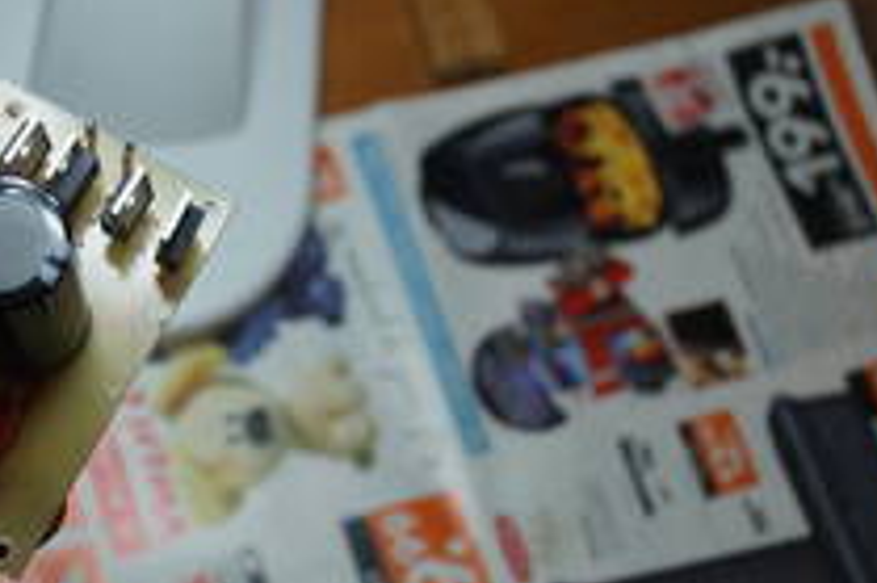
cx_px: 294
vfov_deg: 19.7
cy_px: 302
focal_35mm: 69
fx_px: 1680
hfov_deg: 29.1
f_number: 4
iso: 400
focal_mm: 24
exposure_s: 1/160
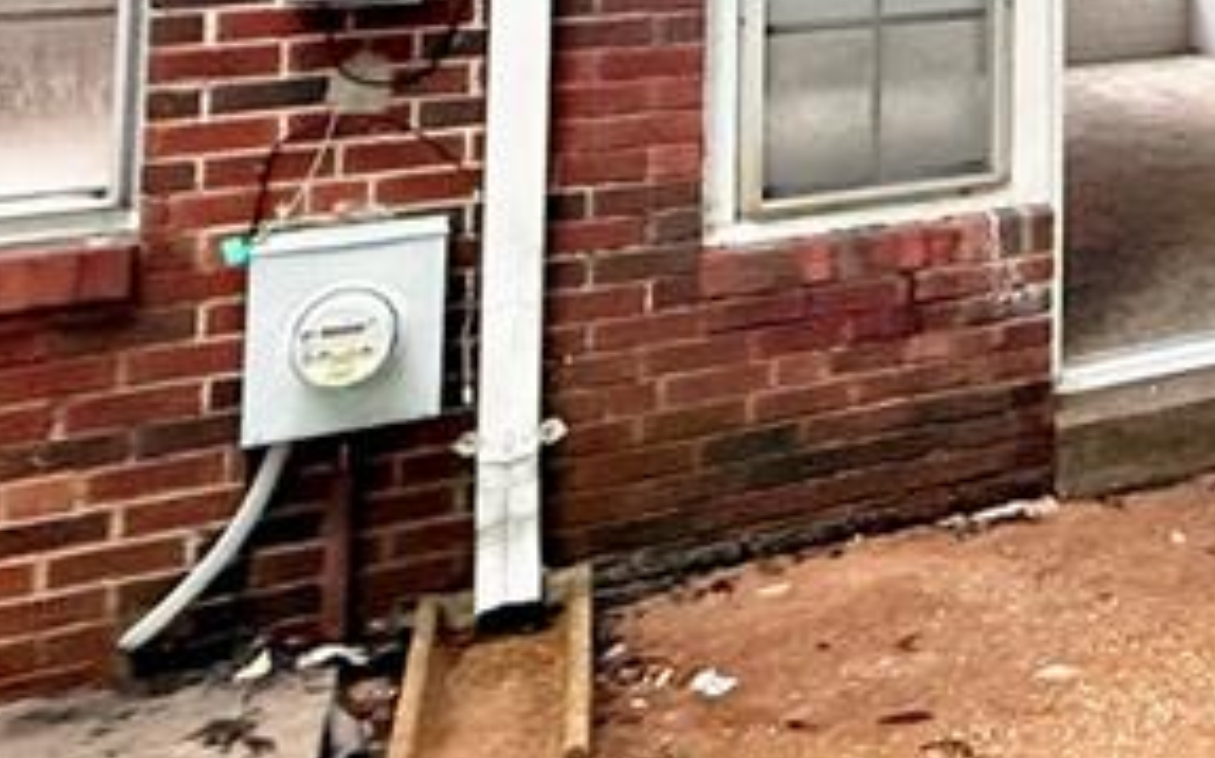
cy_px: -360
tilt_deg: +5.3
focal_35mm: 53
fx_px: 1754
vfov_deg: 20.9
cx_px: 1558
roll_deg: +1.0
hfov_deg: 30.6
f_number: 2.2
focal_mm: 2.22
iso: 1000
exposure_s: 1/40
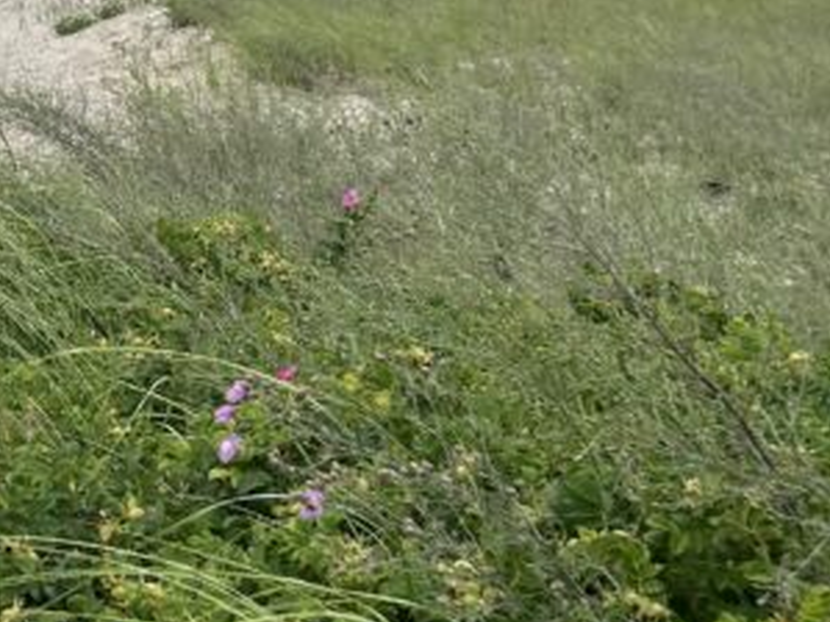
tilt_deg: -7.4
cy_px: 175
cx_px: -278
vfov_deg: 16.5
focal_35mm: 89
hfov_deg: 20.0
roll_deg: +3.2
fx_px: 2133
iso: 50
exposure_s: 1/4444
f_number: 1.5
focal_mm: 5.7
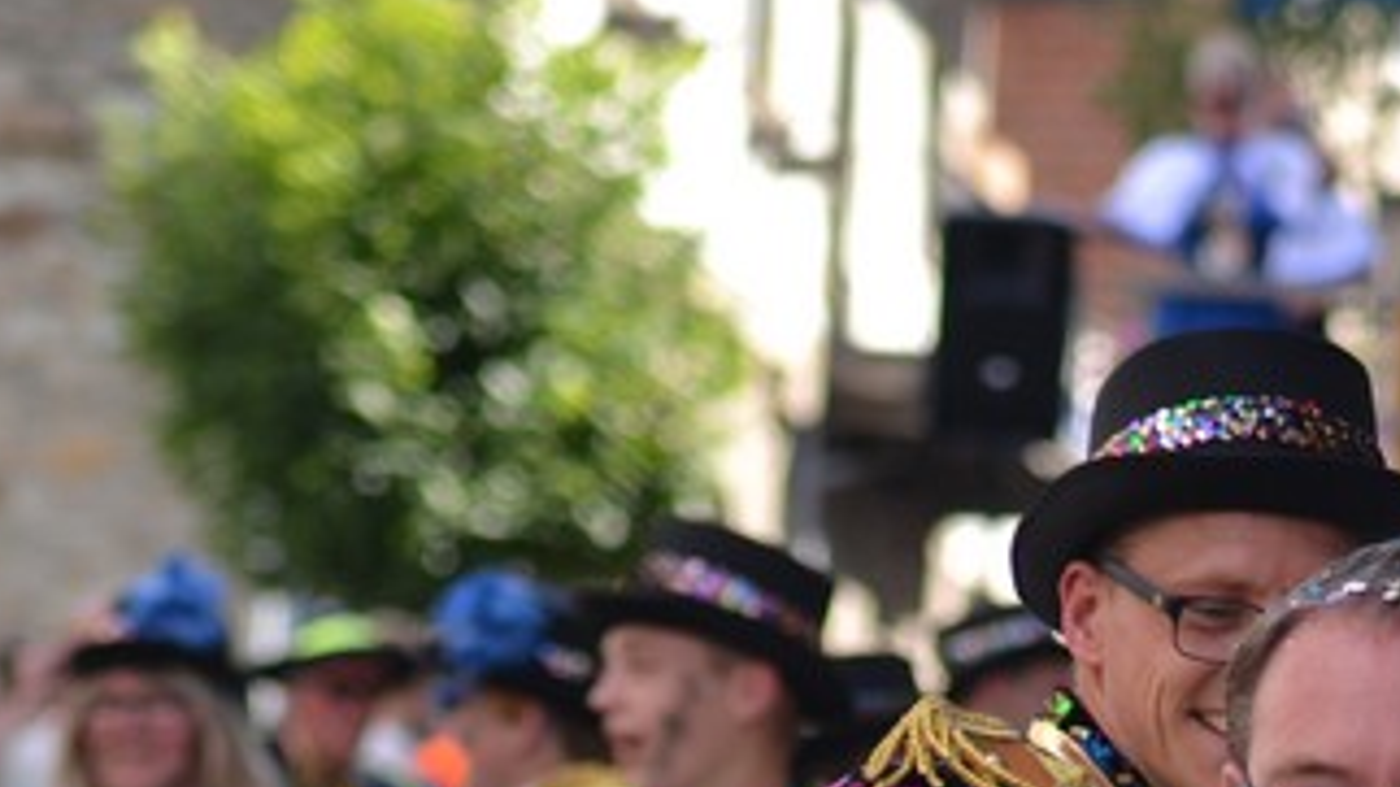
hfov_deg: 6.0
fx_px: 13362
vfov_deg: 3.4
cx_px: 1113
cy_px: 1154
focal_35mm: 360
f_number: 2.8
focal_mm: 72
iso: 100
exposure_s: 1/500
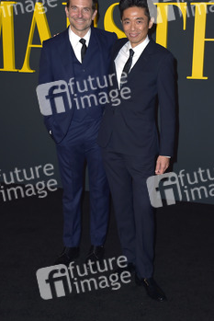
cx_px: 111
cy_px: 140
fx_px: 490
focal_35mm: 55
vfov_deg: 36.2
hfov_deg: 24.6
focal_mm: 48
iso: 320
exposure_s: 1/250
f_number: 6.3
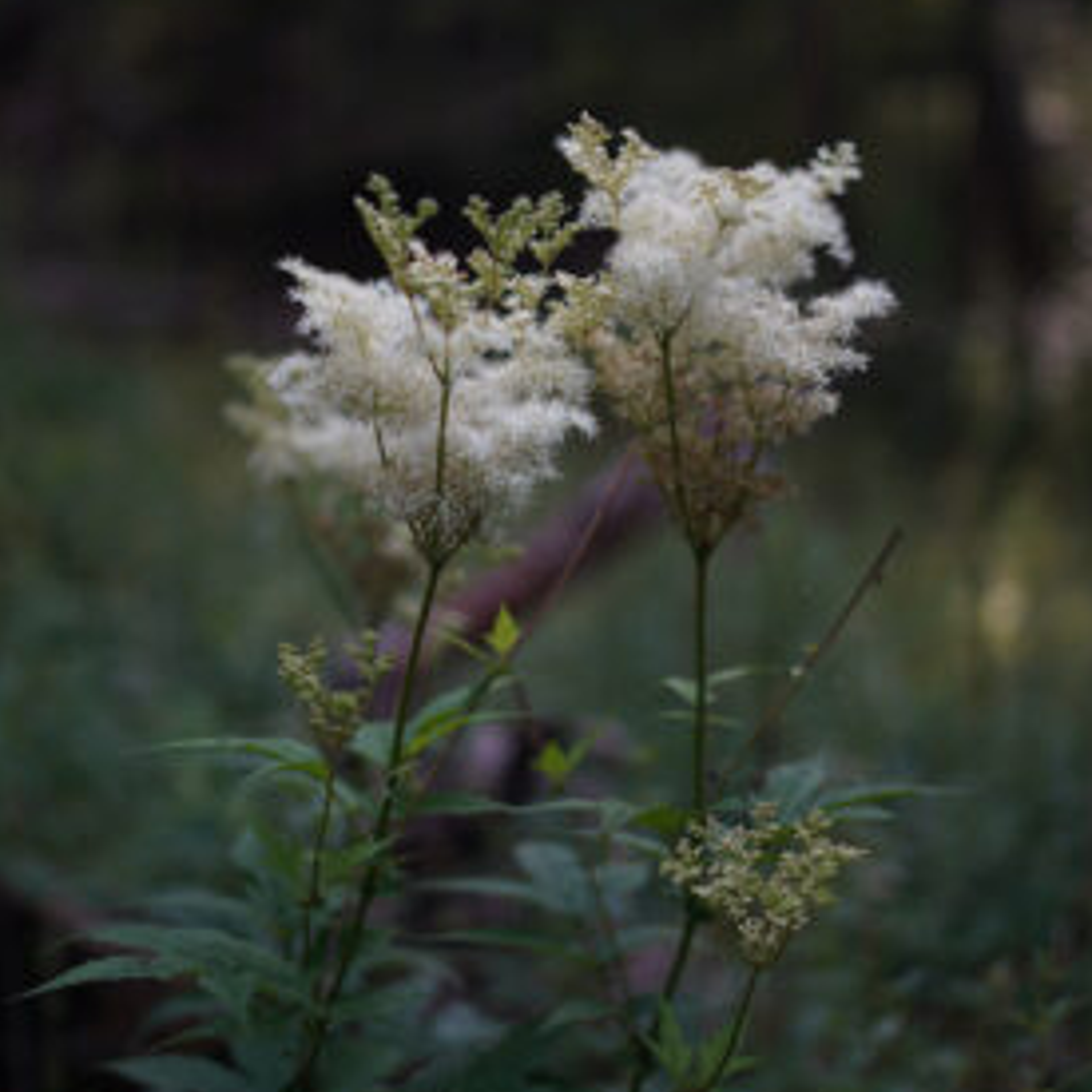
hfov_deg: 26.5
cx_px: 548
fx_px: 2320
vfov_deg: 26.4
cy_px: 429
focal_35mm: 65
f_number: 1.8
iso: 100
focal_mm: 50
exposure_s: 1/500
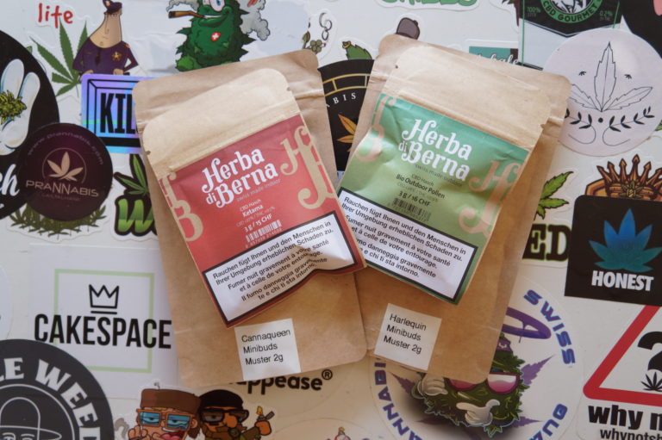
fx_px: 744
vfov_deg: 33.0
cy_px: 220
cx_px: 331
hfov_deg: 48.0
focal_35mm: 40
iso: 100
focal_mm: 27
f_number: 4
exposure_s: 1/40
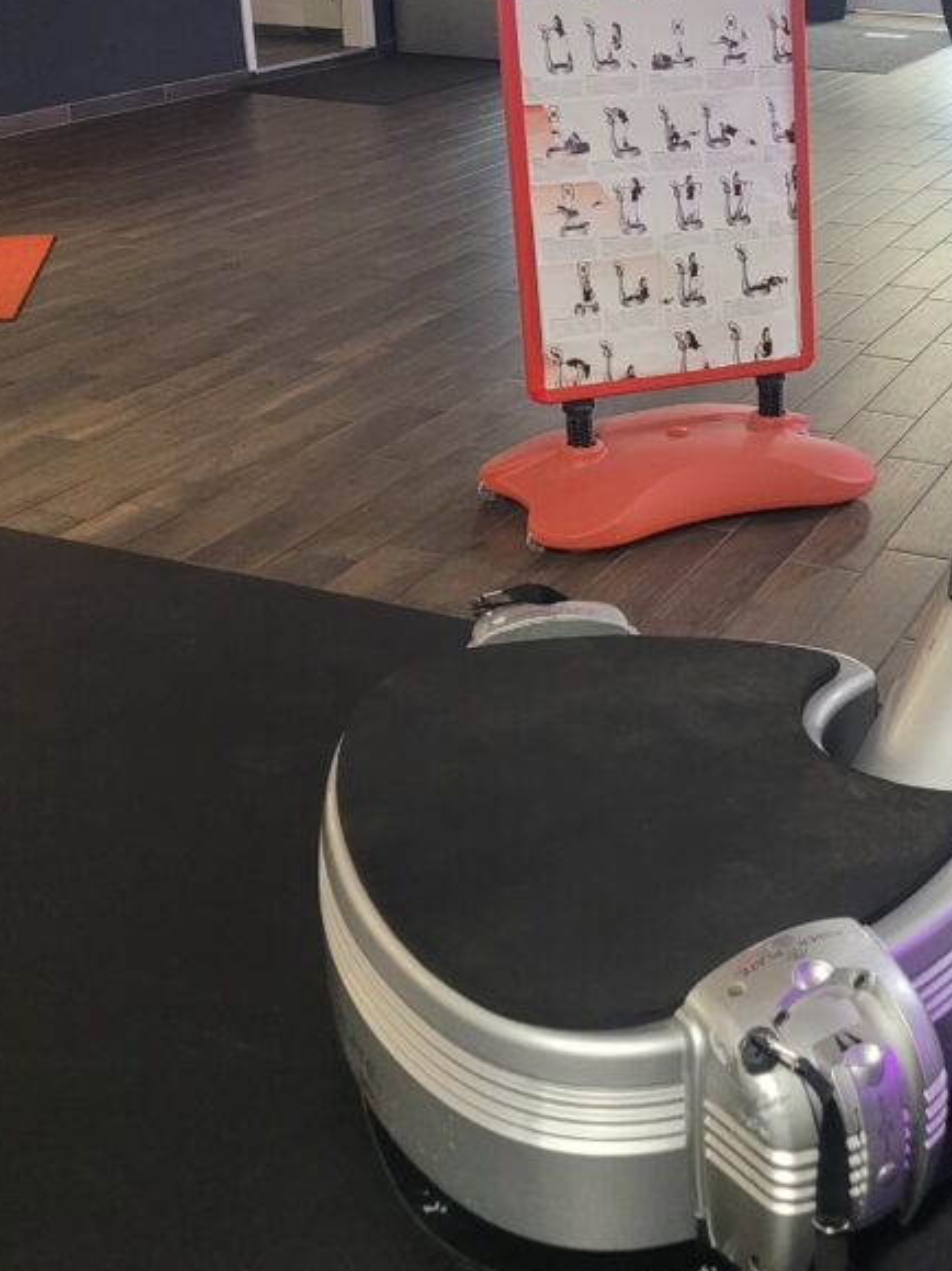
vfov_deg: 40.7
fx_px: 1687
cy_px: 408
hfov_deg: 30.6
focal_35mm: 46
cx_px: 792
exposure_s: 1/33
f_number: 1.8
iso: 640
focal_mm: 5.4
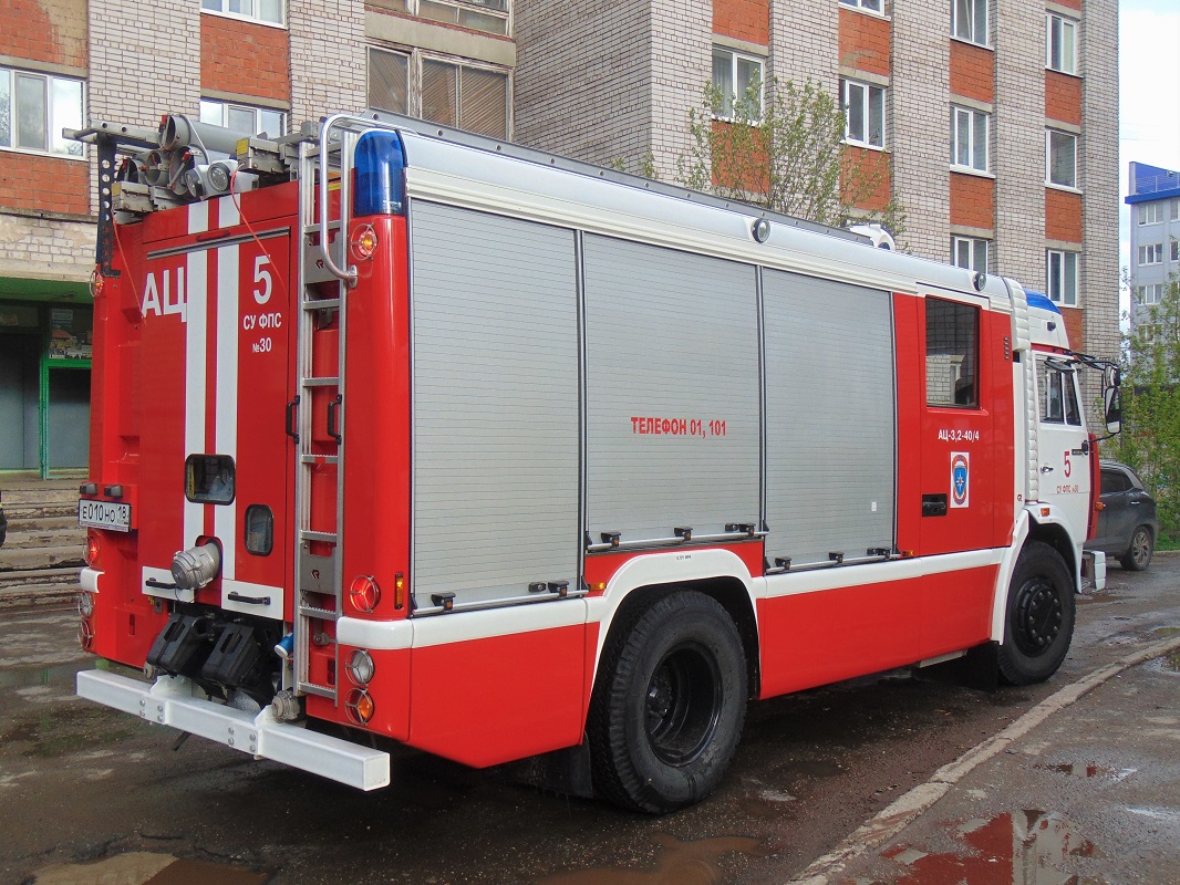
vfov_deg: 40.7
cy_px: 442
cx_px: 590
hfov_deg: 52.6
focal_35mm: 35
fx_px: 1193
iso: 80
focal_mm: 6.3
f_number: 3.2
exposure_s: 1/100
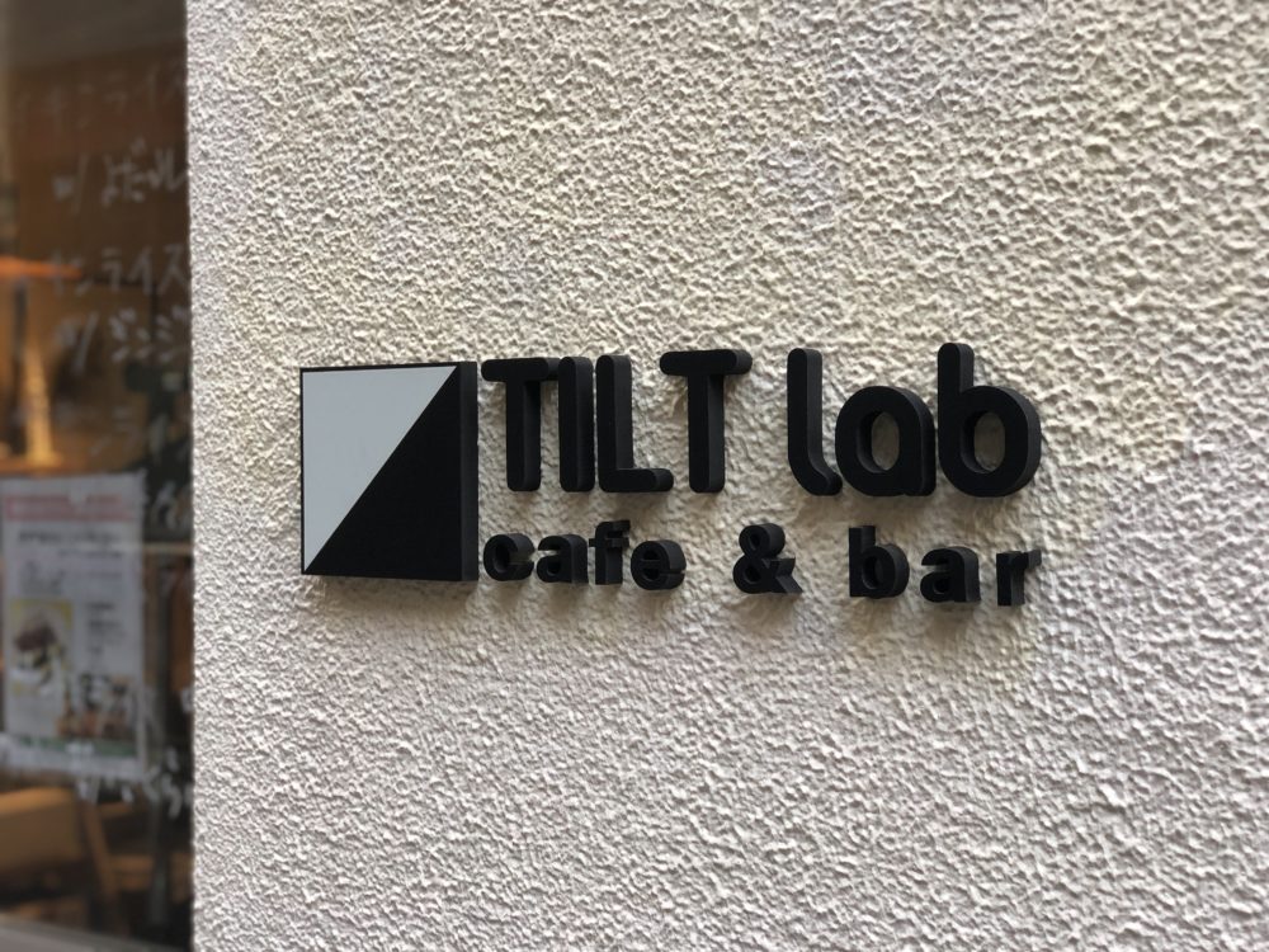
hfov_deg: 36.8
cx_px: 634
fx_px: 1906
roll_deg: +1.3
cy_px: 476
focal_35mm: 52
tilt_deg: -1.8
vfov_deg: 28.0
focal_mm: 6
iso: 64
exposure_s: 1/50
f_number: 2.4
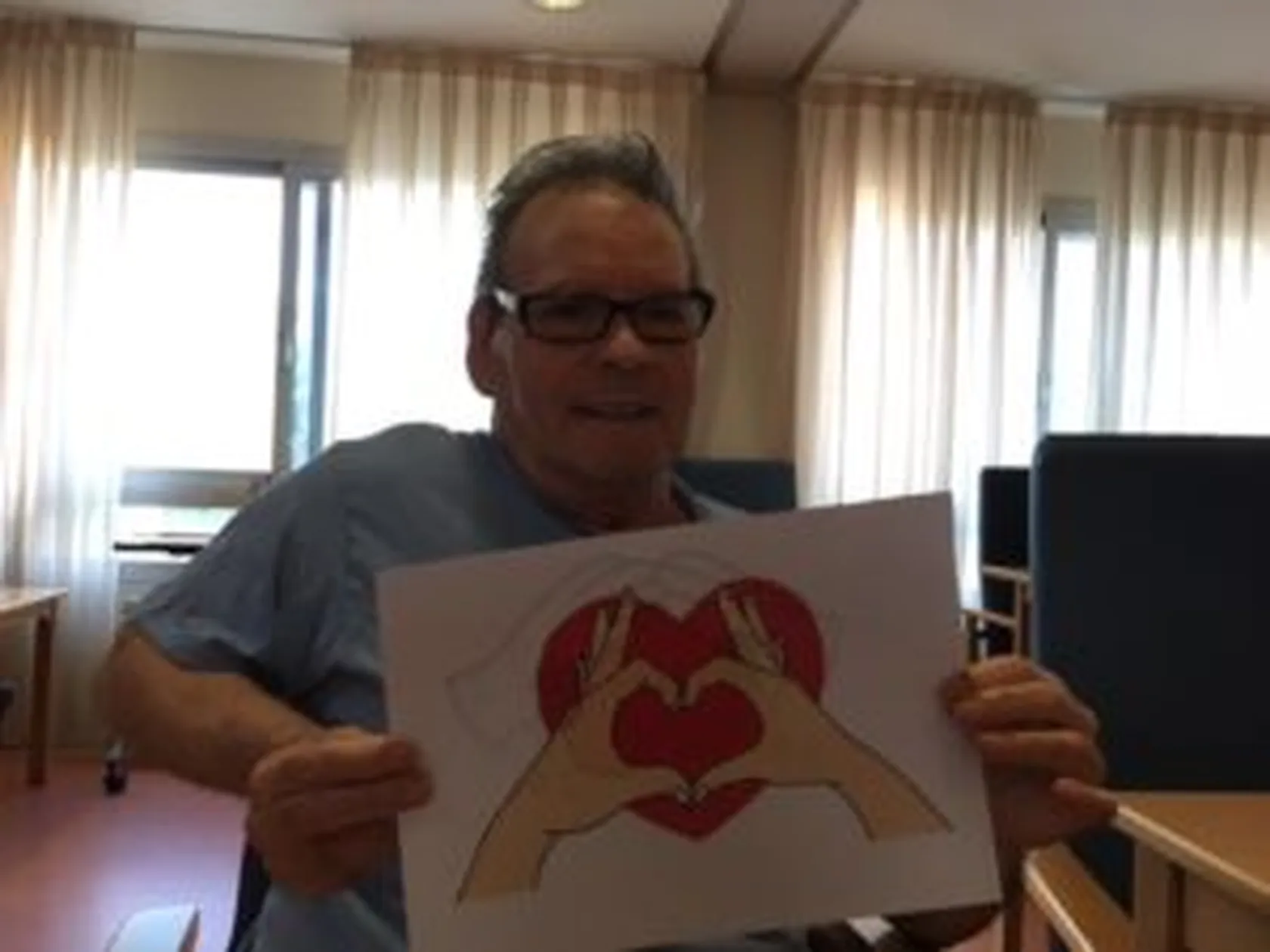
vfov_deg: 48.2
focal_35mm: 29
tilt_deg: +0.1
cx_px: 635
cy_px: 476
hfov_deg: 61.7
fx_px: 1064
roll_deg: -3.0
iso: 64
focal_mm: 4.15
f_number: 2.2
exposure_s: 1/33
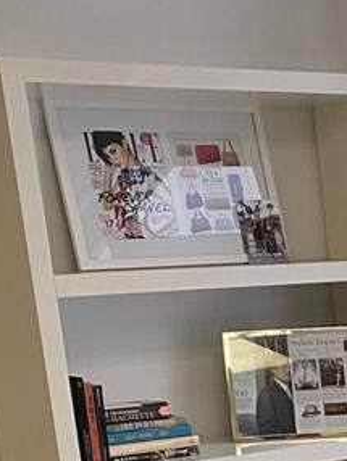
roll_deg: +3.0
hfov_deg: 12.2
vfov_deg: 16.6
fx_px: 1455
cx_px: 665
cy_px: 667
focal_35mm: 109
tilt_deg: -16.3
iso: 100
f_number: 1.8
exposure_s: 1/60
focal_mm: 4.25
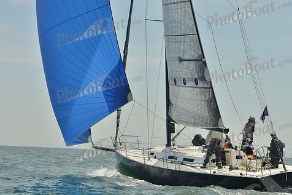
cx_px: 174
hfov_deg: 20.4
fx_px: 811
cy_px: 110
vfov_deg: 13.7
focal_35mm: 100
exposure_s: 1/1250
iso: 280
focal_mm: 82
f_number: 10
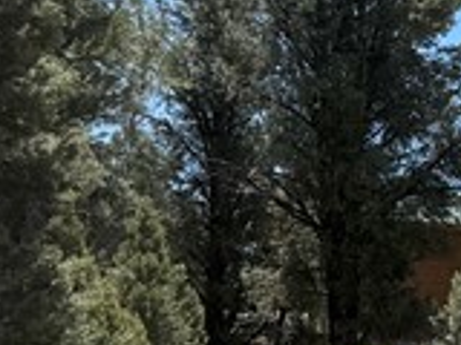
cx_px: 761
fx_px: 2051
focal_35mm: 154
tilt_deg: +7.1
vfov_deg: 9.6
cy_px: 244
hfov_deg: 12.0
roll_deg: +1.6
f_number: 1.78
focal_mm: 6.76
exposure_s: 1/3584
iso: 80
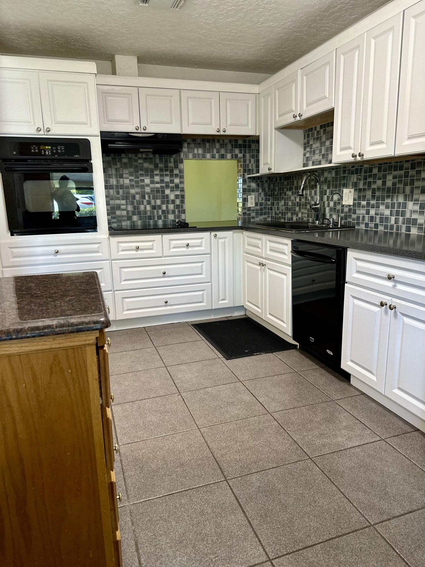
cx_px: 212
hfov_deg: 56.8
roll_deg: +0.9
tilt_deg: -11.7
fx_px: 393
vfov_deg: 71.6
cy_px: 284
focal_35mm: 24
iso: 250
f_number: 1.78
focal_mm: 6.86
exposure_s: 1/60
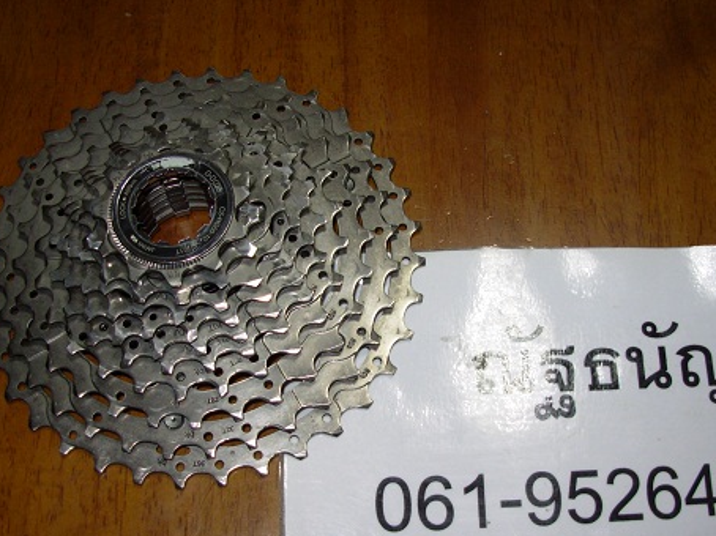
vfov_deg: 31.4
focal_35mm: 46
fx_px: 951
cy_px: 315
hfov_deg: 41.2
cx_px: 393
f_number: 2.9
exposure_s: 1/32
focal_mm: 6.3
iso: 50
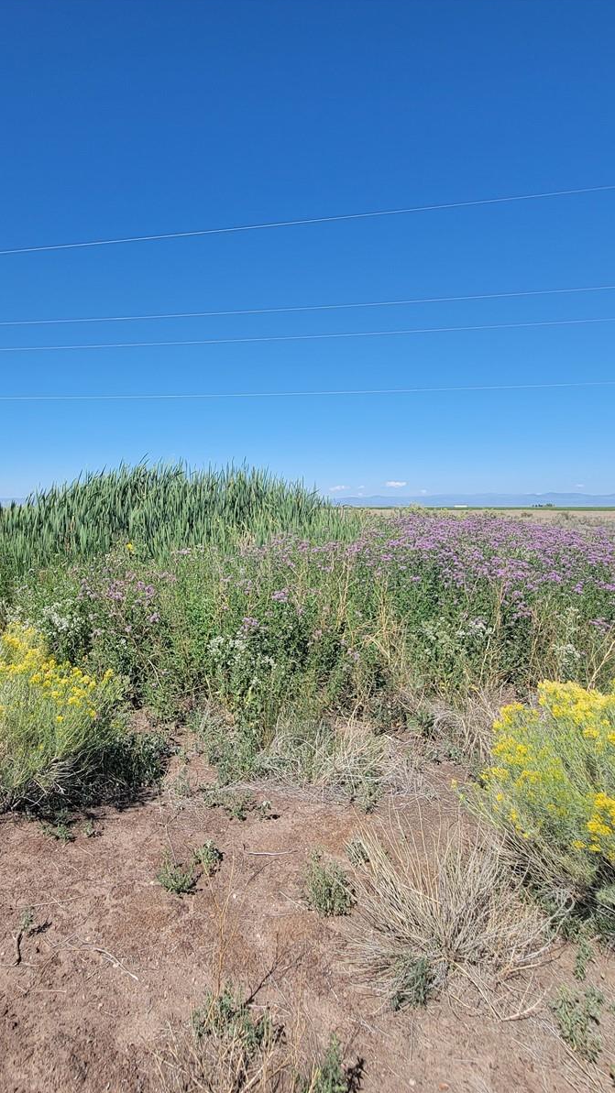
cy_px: 544
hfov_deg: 56.7
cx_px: 190
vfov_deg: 89.6
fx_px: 551
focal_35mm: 19
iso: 50
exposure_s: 1/1472
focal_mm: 2.2
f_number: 2.2
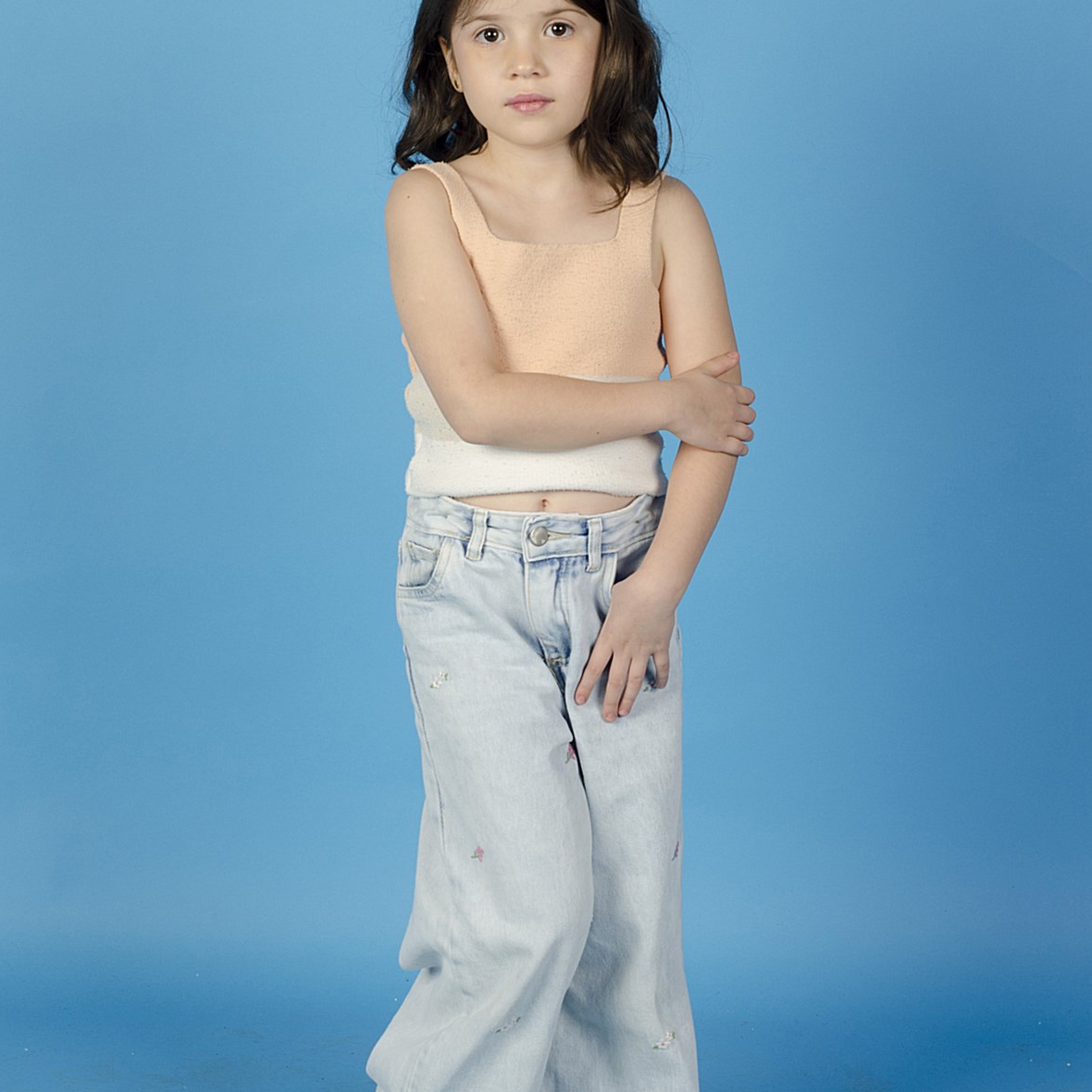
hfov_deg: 17.9
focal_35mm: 97
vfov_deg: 17.9
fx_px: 3462
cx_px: 546
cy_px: 555
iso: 200
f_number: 9
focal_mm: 50
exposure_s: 1/125
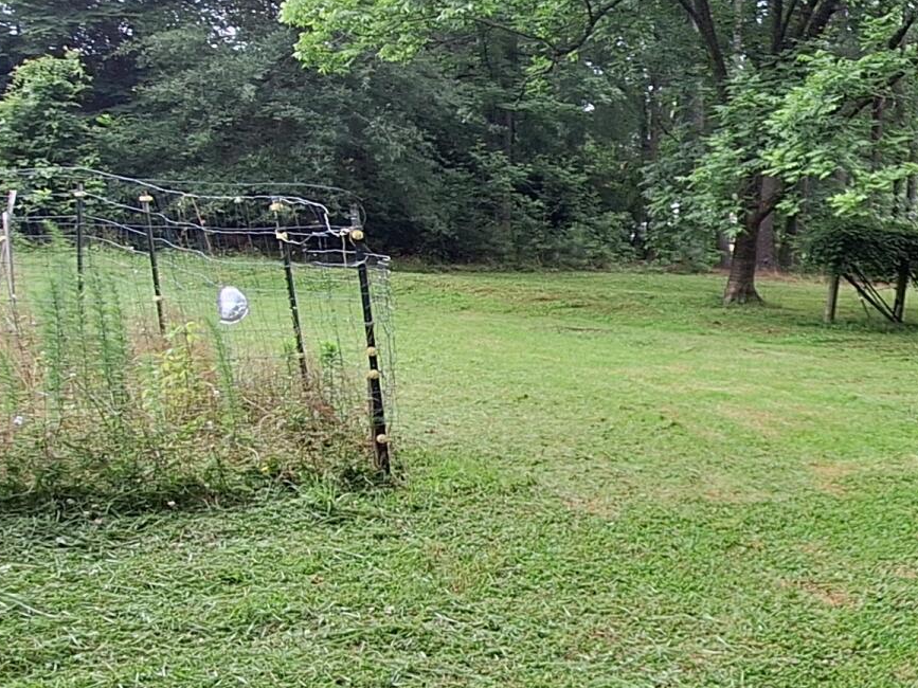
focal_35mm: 45
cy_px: 422
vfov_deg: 32.1
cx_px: 1064
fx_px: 1193
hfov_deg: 34.7
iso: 40
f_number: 2.2
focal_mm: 1.74
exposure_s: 1/290
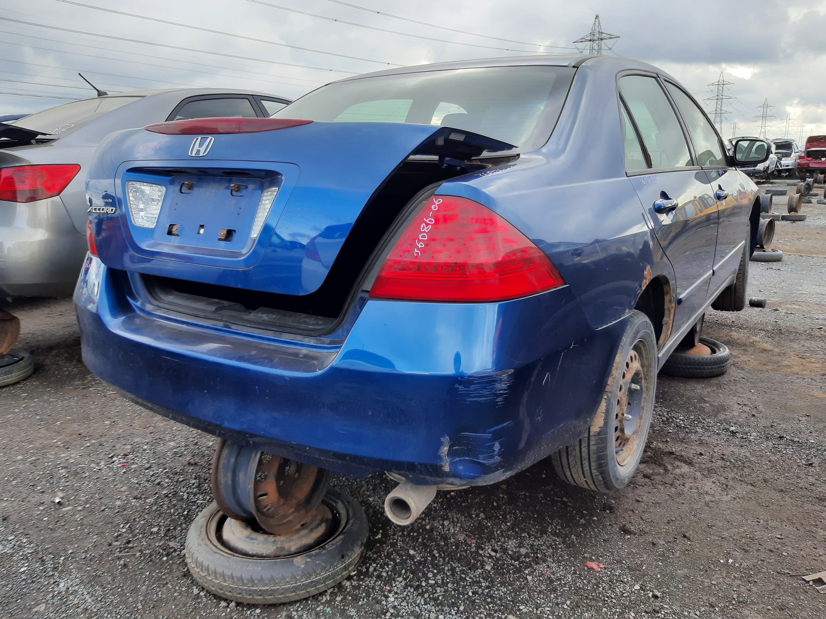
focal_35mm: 26
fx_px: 620
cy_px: 310
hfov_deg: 67.3
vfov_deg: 53.1
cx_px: 413
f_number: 1.7
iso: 40
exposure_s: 1/162
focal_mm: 3.92
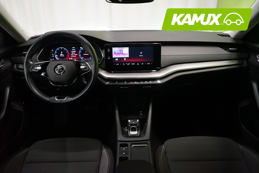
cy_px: 86
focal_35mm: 28
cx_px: 130
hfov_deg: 65.5
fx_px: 201
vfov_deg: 46.4
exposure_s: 1/100
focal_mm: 28
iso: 6400
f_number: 3.5
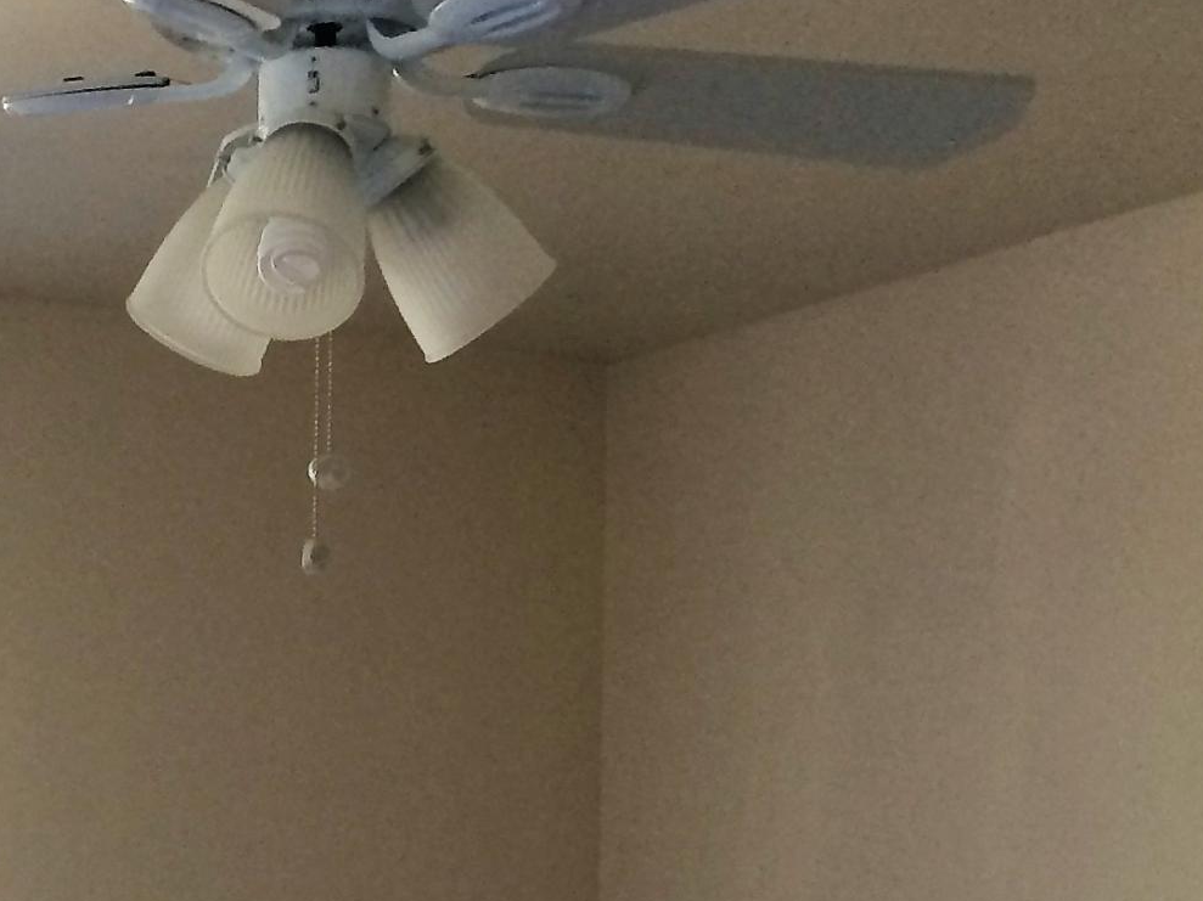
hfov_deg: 21.4
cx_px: -30
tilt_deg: -4.4
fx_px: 3057
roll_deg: +1.3
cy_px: 1263
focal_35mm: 88
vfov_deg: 15.7
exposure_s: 1/30
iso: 80
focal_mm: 4.15
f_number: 2.2
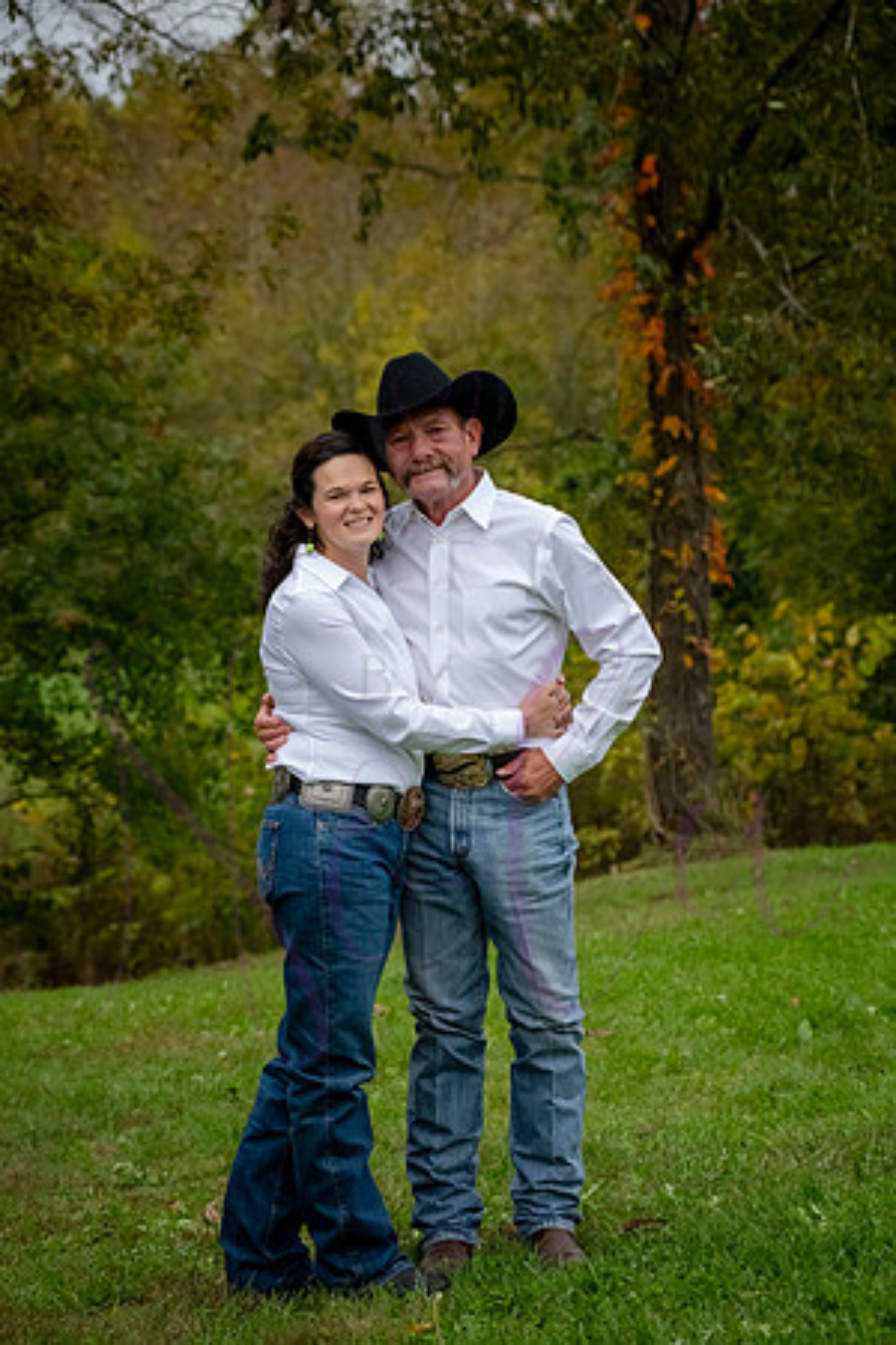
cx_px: 448
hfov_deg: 13.7
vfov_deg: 20.4
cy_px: 672
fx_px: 3733
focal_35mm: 100
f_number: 6.3
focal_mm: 100
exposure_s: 1/800
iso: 2000
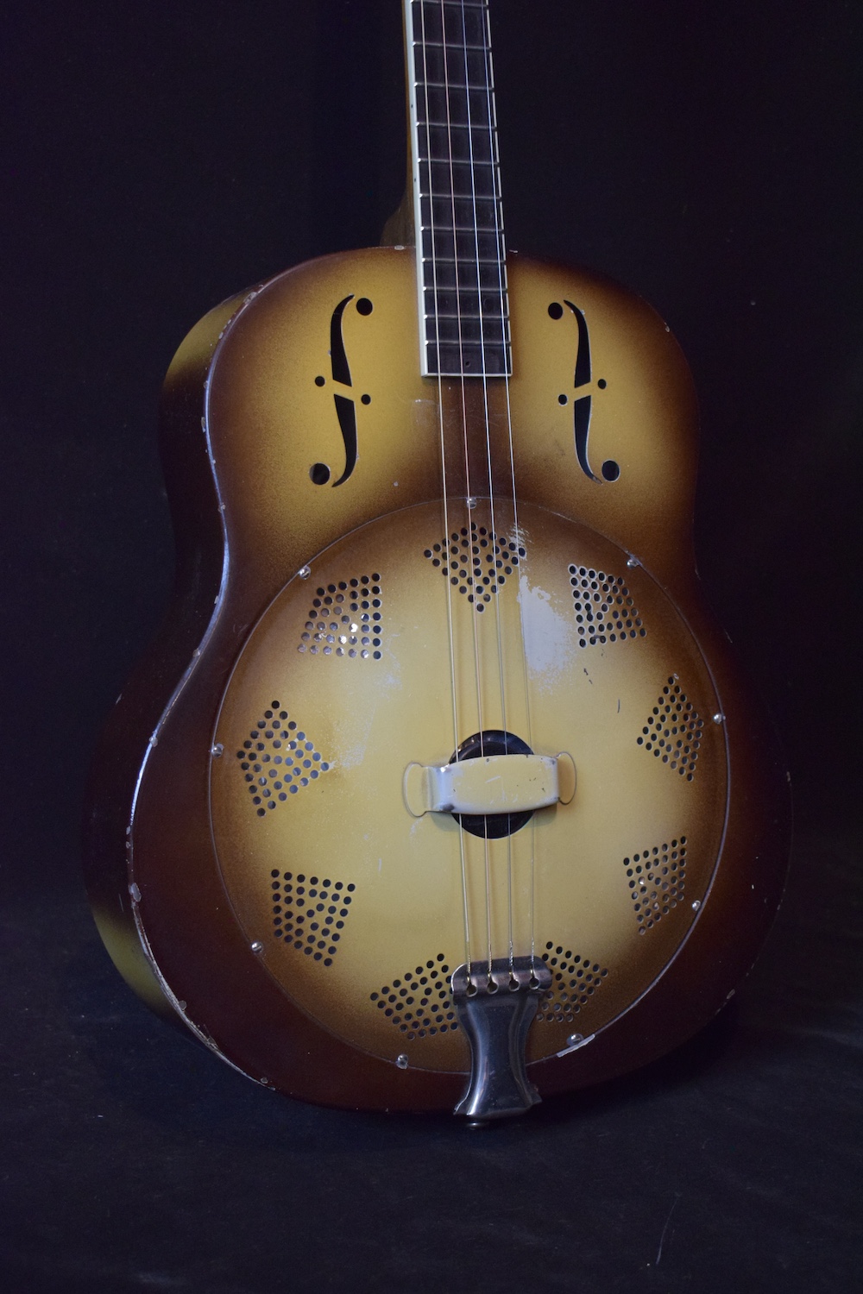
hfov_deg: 23.8
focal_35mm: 57
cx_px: 432
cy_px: 647
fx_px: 2049
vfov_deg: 35.1
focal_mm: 38
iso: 2200
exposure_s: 1/60
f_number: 4.8
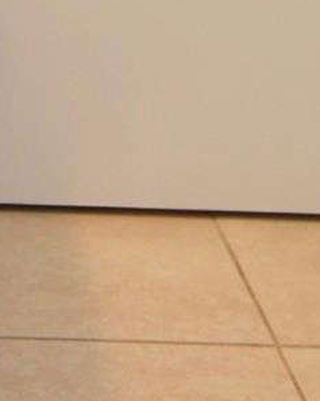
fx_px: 1079
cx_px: -181
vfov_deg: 18.2
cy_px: -241
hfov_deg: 15.4
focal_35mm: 91
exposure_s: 1/60
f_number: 4
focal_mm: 12
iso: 720
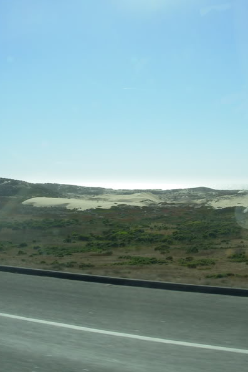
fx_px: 548
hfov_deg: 25.4
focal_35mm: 53
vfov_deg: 37.5
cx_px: 161
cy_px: 186
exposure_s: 1/627
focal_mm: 6.3
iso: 50
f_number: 4.9
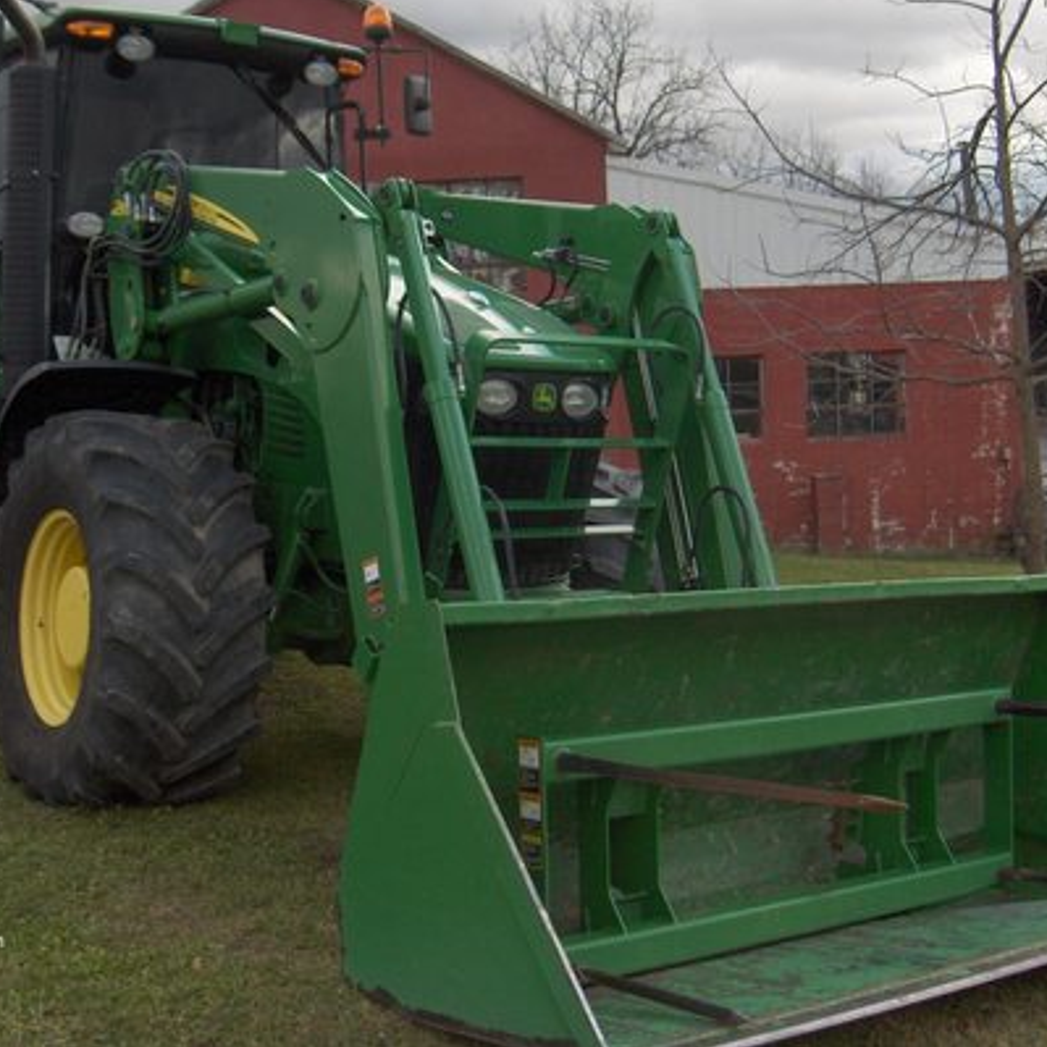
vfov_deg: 36.1
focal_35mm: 47
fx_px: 1608
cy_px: 517
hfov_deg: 36.0
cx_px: 485
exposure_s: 1/532
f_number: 2.8
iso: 100
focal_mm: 8
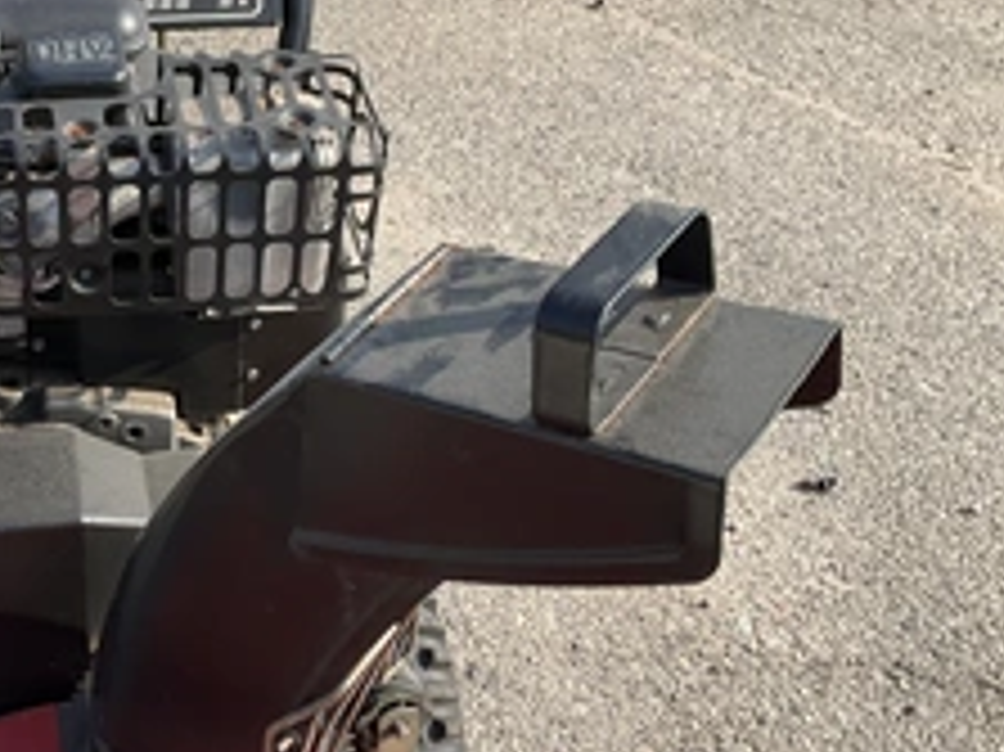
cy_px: 369
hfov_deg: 35.4
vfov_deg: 28.0
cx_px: 176
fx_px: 1507
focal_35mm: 52
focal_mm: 3
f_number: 1.8
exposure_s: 1/759
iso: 25
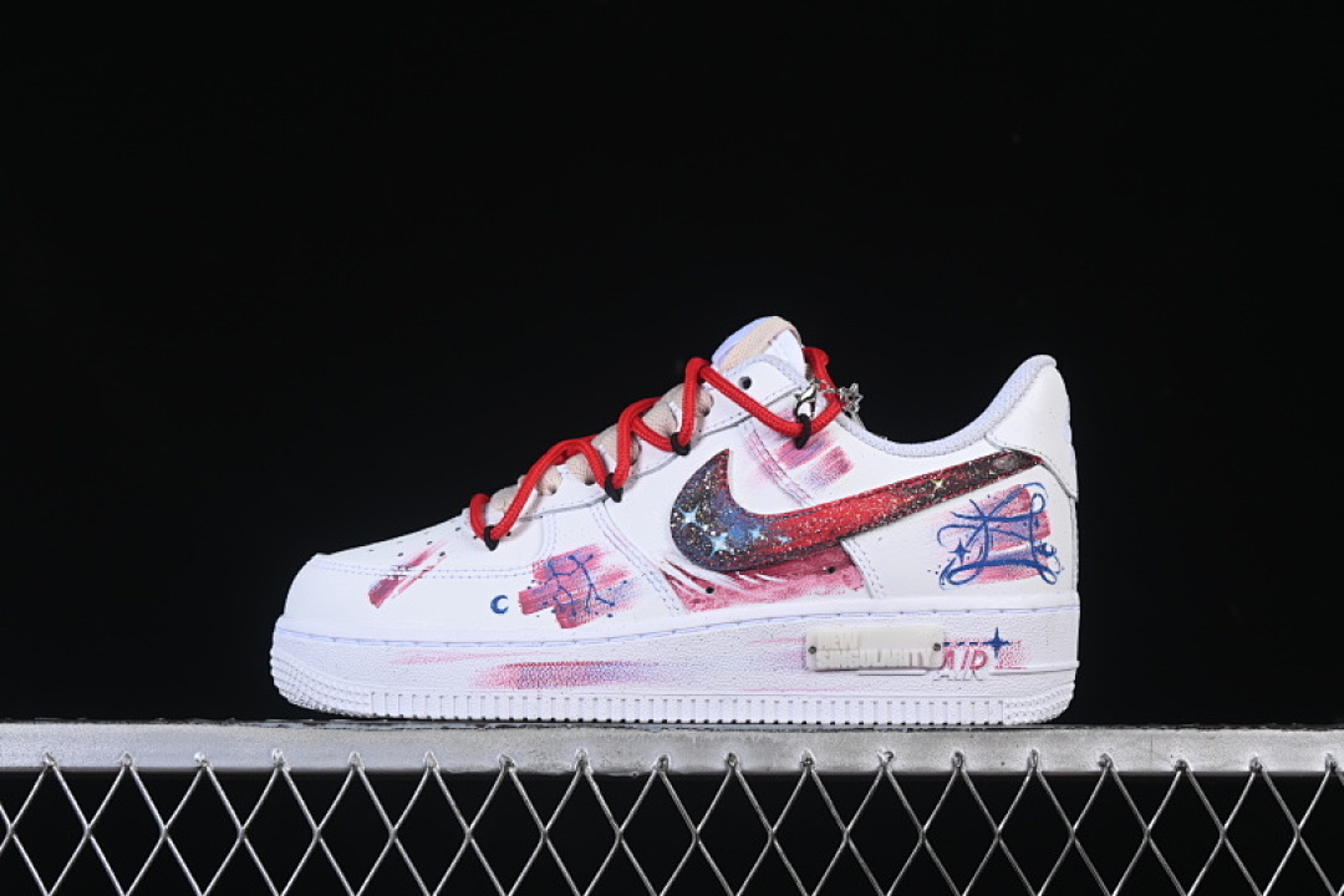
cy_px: 448
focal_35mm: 75
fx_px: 2800
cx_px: 672
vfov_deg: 18.2
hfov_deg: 27.0
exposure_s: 1/100
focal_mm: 50
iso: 160
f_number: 8
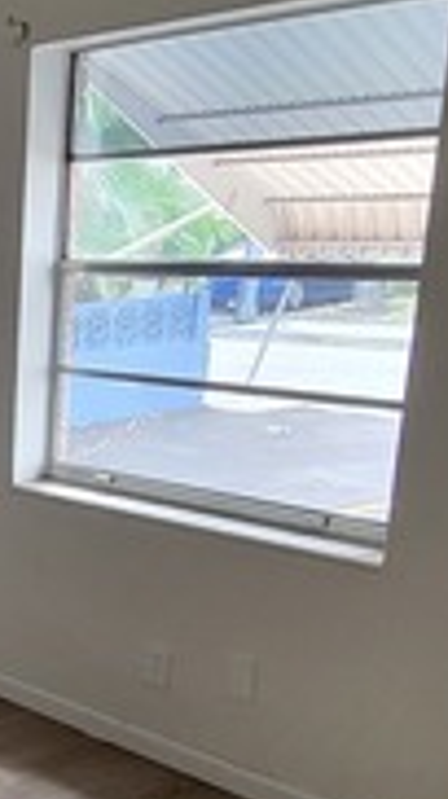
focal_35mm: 52
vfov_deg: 39.1
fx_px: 1101
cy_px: 573
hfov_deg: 19.1
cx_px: -285
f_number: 2.2
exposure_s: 1/60
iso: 320
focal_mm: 2.2
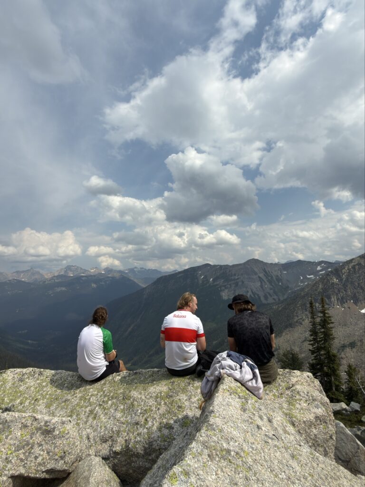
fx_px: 239
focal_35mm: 17
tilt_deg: +8.4
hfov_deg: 74.7
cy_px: 244
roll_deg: +2.1
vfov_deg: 91.0
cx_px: 182
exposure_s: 1/1323
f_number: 2.2
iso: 16
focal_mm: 2.22
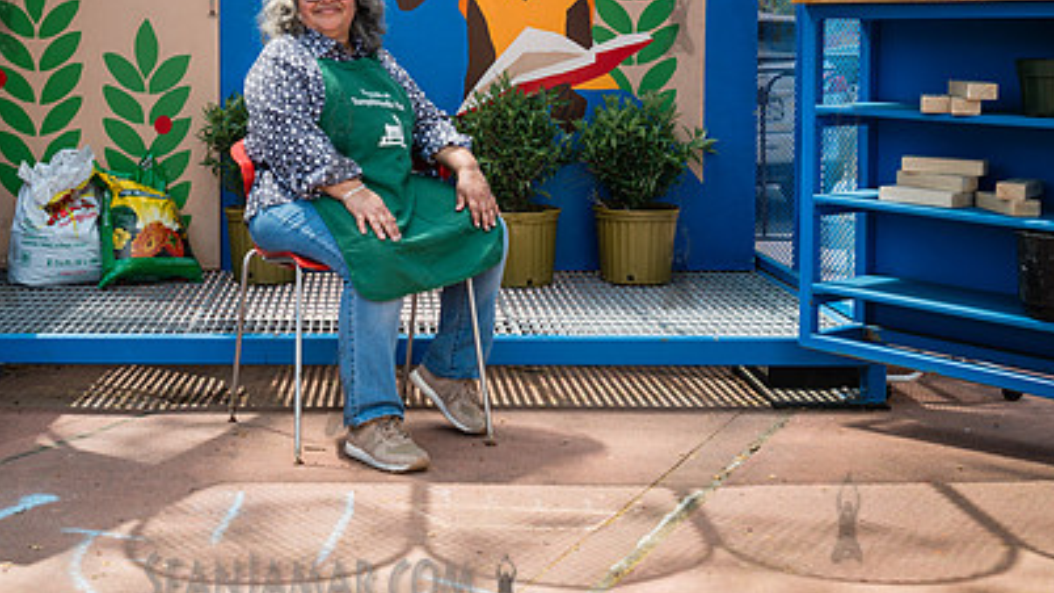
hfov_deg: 38.7
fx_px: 1481
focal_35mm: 53
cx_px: 338
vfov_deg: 22.4
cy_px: 136
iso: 100
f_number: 4
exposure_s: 1/320
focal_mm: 35
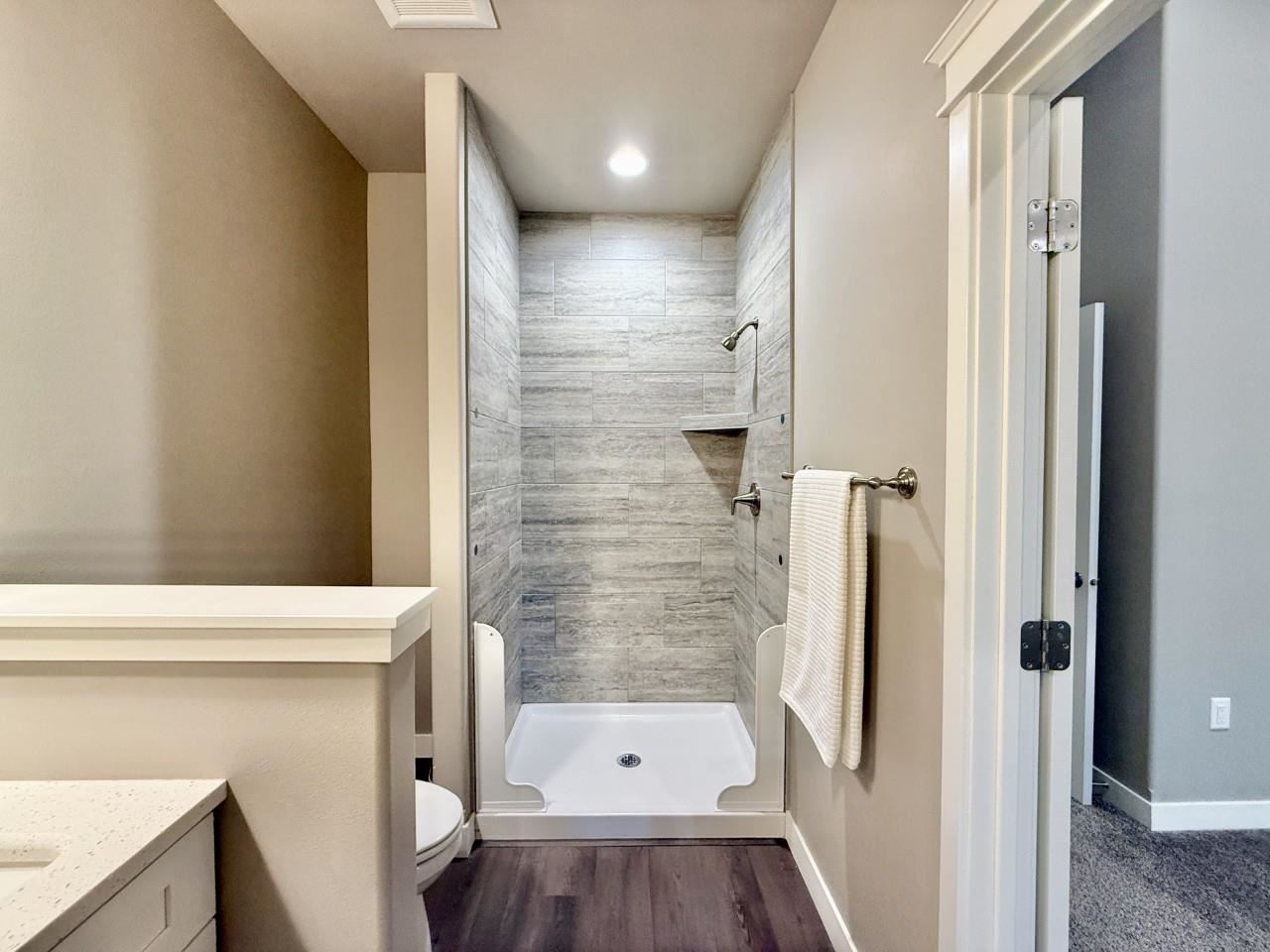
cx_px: 635
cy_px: 476
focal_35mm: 14
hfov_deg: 102.1
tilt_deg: -1.2
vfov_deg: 85.7
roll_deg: +0.1
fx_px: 514
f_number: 2.2
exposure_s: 1/60
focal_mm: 2.22
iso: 320
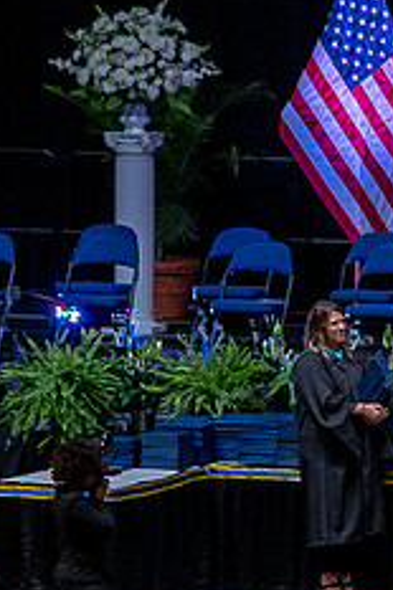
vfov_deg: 3.3
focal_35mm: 622
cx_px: 512
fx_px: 10200
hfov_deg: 2.2
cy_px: 413
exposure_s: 1/200
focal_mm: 250
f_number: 5.6
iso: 1600
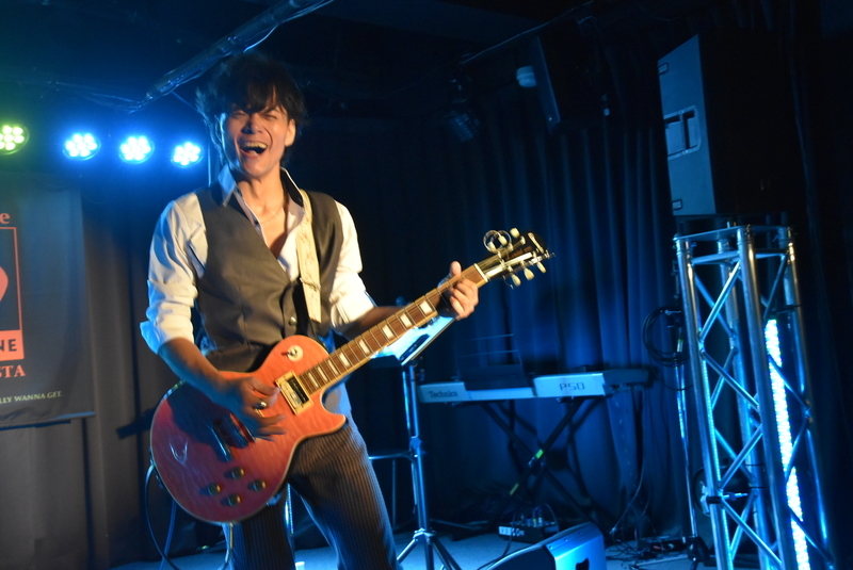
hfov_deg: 42.3
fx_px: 1103
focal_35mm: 46
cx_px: 426
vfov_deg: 29.0
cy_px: 285
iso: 3200
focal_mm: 31
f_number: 4
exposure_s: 1/80
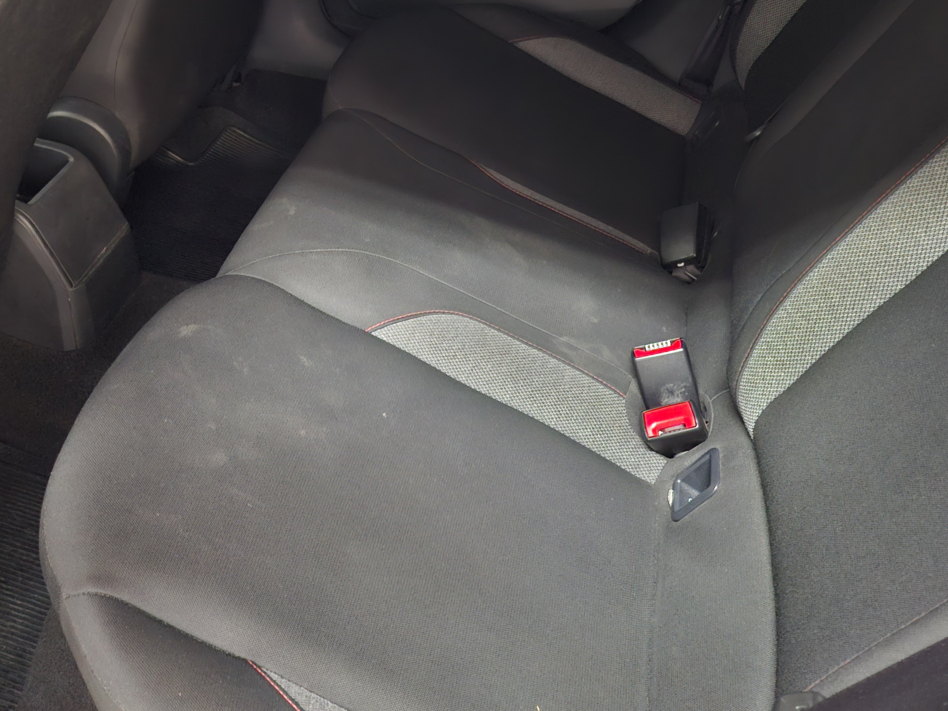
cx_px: 394
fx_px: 1013
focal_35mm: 37
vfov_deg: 38.2
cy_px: 237
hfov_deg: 49.9
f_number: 1.8
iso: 1250
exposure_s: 1/17
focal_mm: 5.54
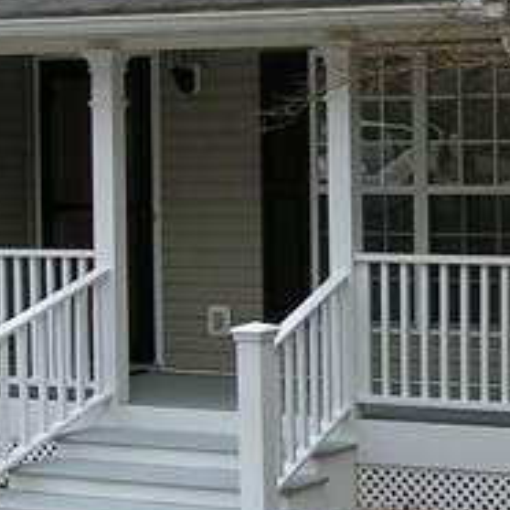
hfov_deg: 14.8
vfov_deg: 14.9
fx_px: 1950
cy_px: 200
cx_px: 439
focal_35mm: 117
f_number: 4.1
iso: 50
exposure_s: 1/120
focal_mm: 6.1
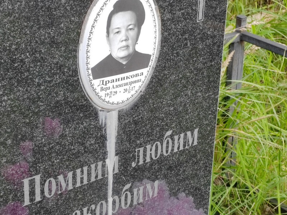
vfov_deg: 16.2
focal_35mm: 91
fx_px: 754
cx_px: 144
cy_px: 108
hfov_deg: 21.5
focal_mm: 5.52
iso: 100
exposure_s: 1/440
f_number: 1.9
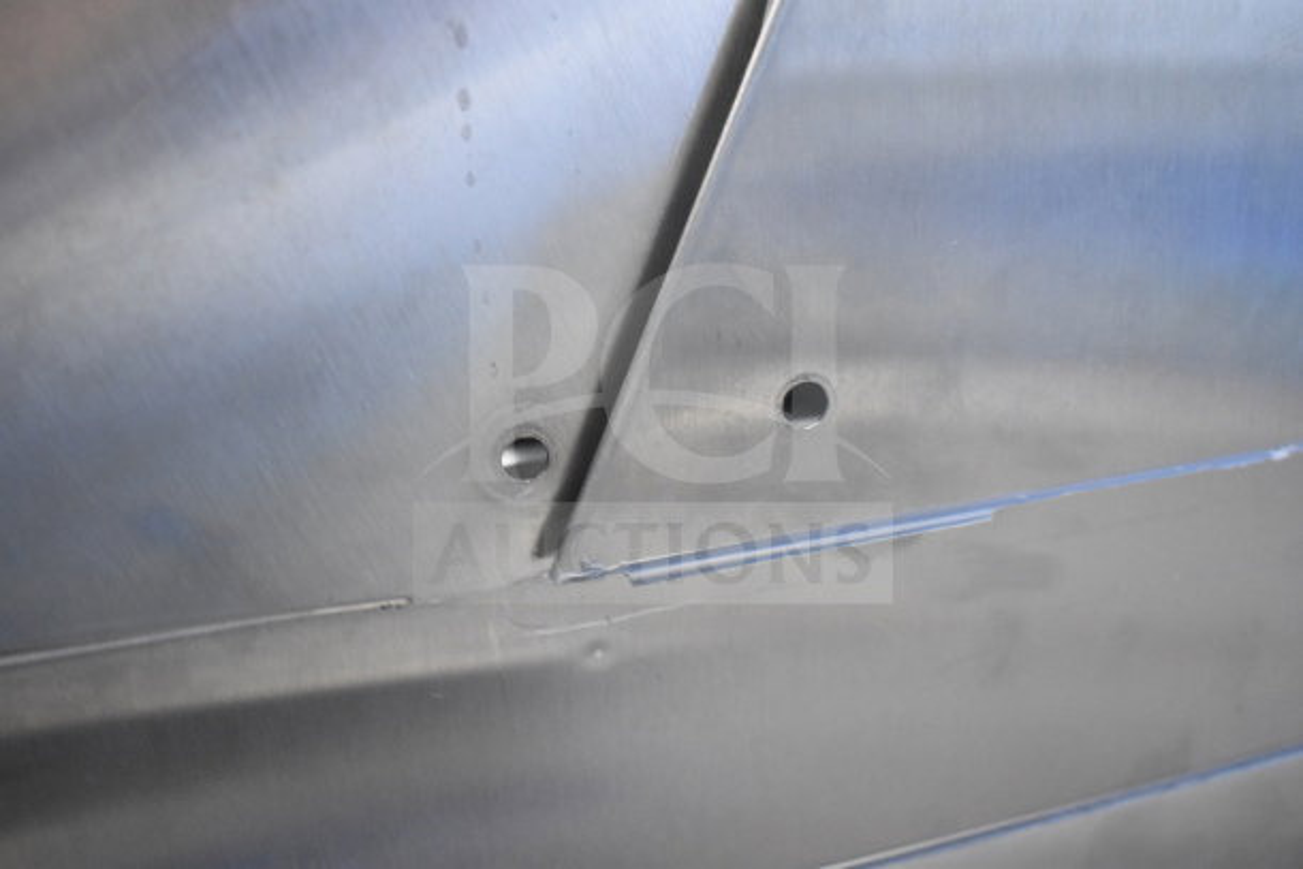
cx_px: 652
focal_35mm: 39
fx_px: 1412
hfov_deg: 49.5
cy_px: 434
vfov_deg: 34.2
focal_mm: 26
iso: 4500
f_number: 4
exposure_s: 1/40
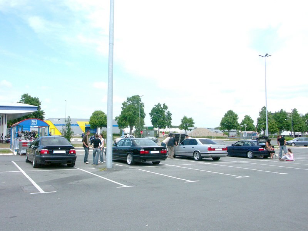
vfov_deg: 45.4
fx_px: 276
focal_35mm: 31
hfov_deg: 58.4
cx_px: 154
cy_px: 116
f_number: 8
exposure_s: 1/640
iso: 100
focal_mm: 8.07
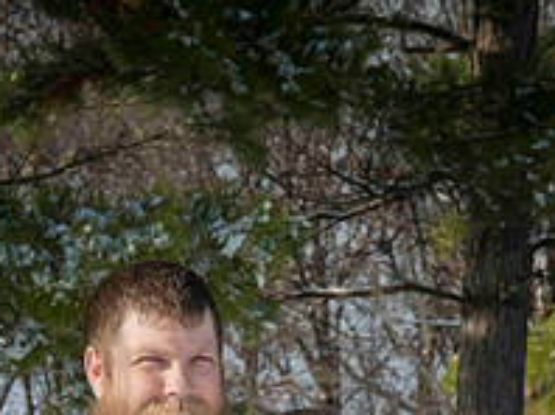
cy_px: 622
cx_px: 252
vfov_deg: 8.8
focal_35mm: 164
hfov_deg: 12.1
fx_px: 2626
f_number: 11
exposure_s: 1/1000
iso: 800
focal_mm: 75
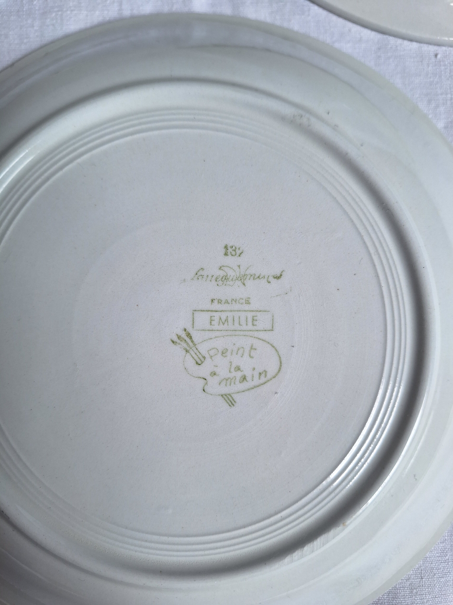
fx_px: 401
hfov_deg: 58.9
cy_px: 302
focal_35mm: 23
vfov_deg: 73.9
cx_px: 226
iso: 40
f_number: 1.8
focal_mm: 5.54
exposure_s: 1/329
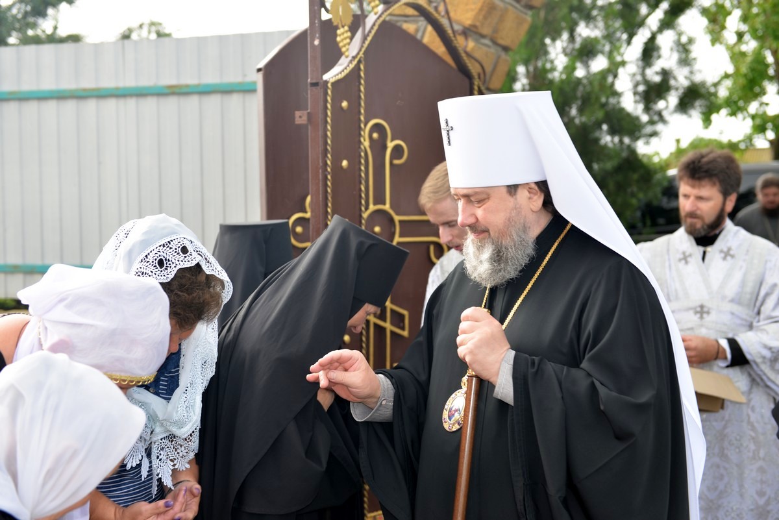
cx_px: 390
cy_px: 260
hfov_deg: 39.6
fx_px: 1082
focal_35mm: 50
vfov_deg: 27.0
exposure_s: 1/200
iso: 110
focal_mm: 50
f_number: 3.5
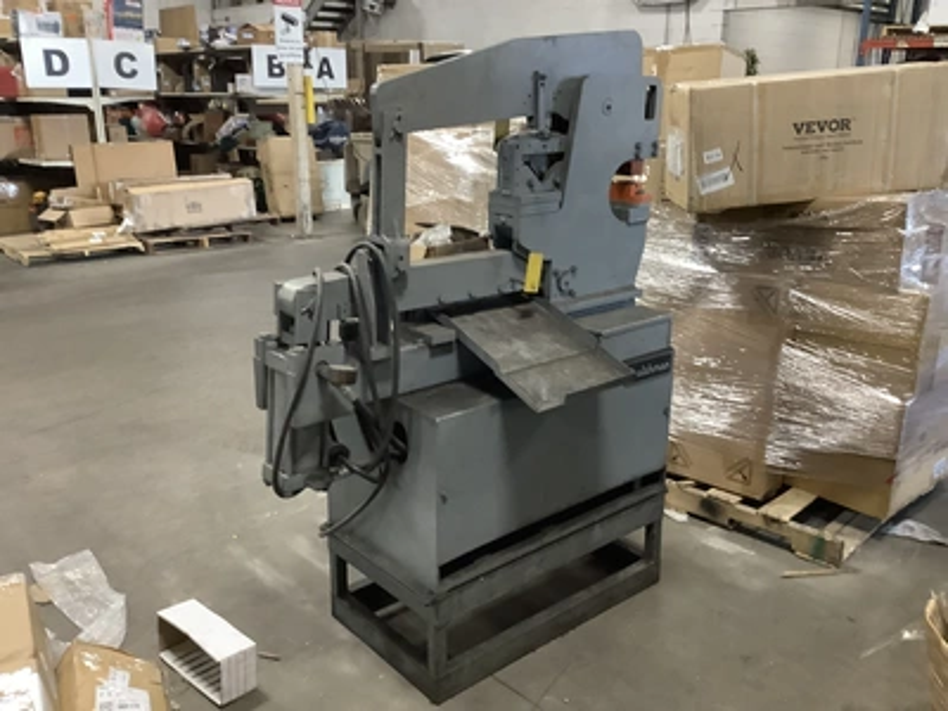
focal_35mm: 31
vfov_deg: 45.4
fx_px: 849
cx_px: 474
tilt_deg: -16.8
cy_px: 356
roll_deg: -0.3
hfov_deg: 58.4
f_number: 2.4
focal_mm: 3.3
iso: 320
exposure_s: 1/30
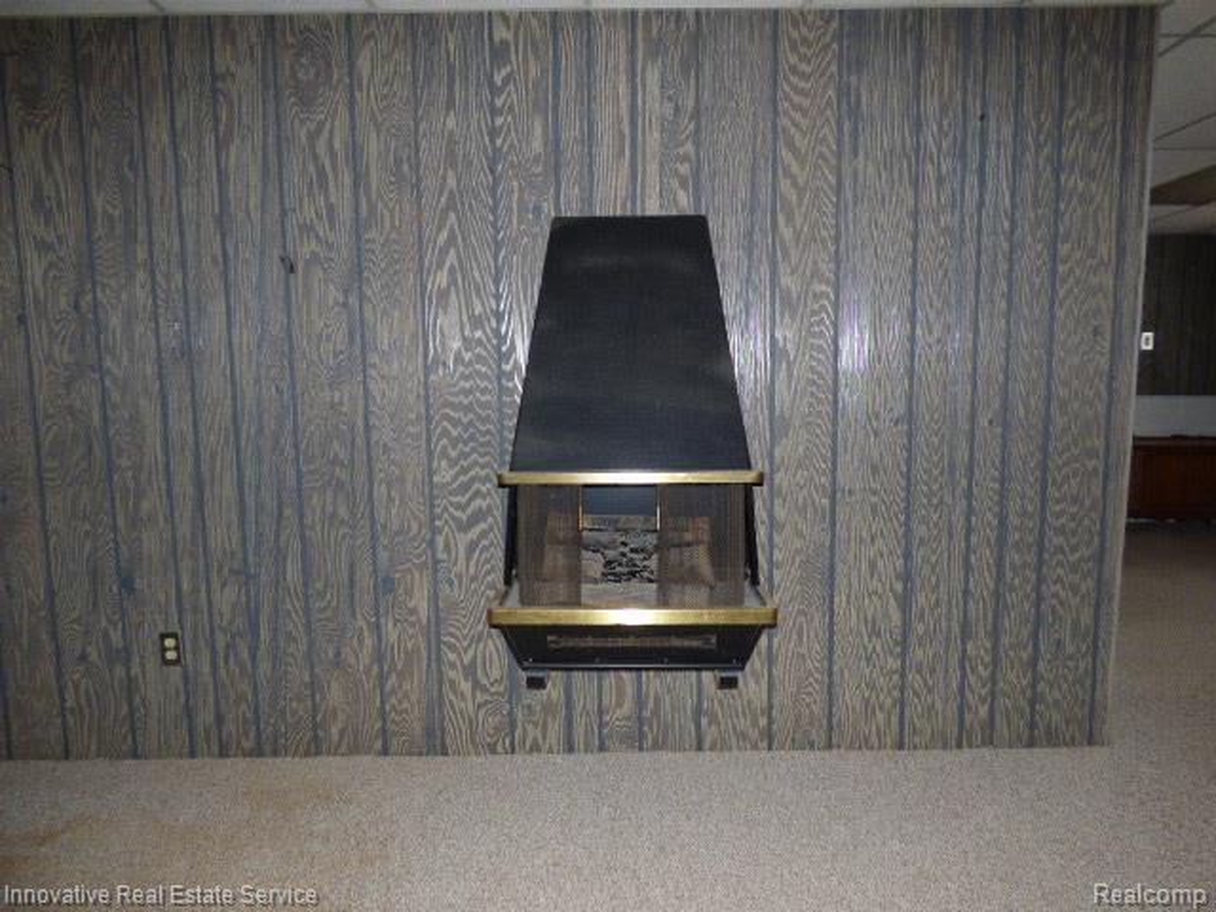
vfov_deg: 66.0
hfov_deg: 81.7
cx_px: 608
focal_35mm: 20
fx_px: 703
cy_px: 456
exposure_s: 1/60
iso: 400
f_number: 2.8
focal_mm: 3.58
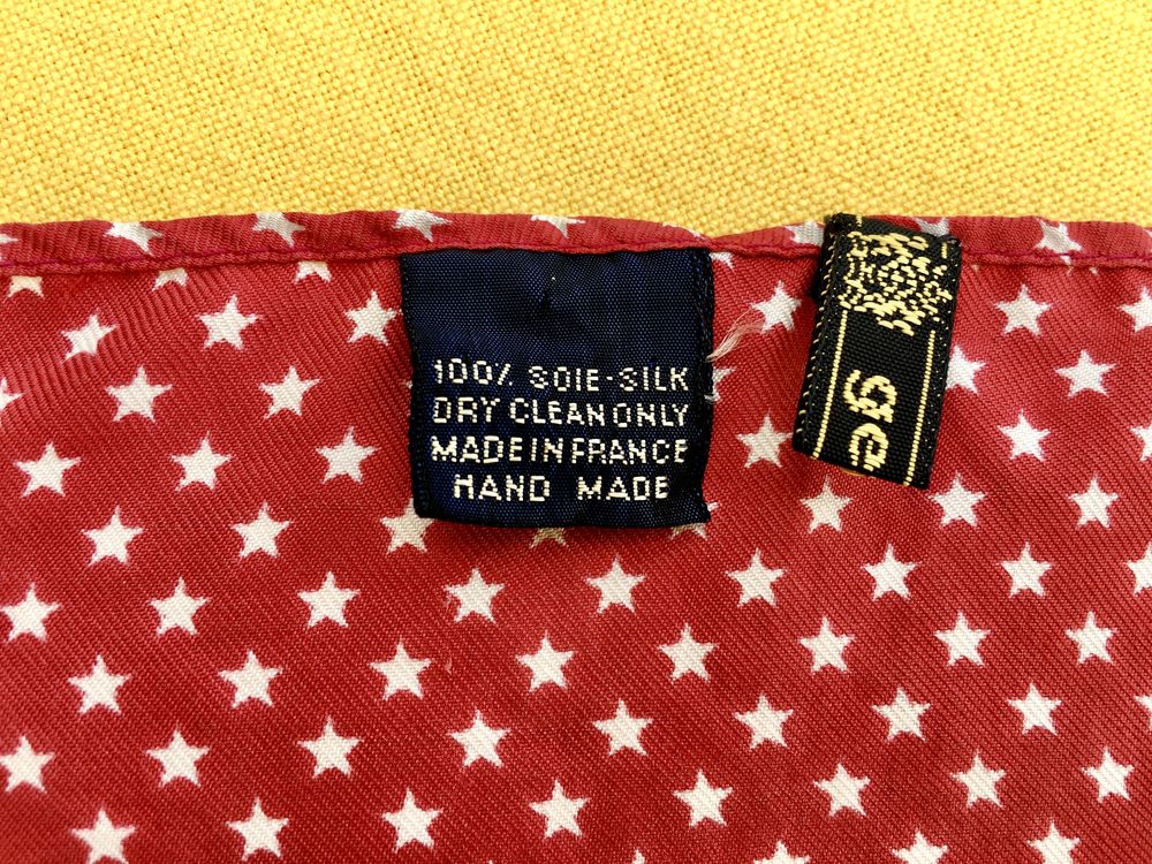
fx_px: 965
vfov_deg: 48.2
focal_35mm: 29
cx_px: 576
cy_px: 432
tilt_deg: -81.0
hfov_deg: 61.7
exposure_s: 1/156
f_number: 2.2
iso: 25
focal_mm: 4.15
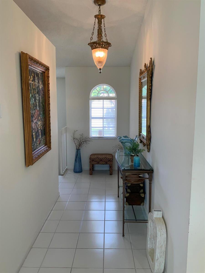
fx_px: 229
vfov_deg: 61.7
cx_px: 102
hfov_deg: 48.2
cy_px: 136
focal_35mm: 29
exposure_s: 1/60
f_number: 1.8
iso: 40
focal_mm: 3
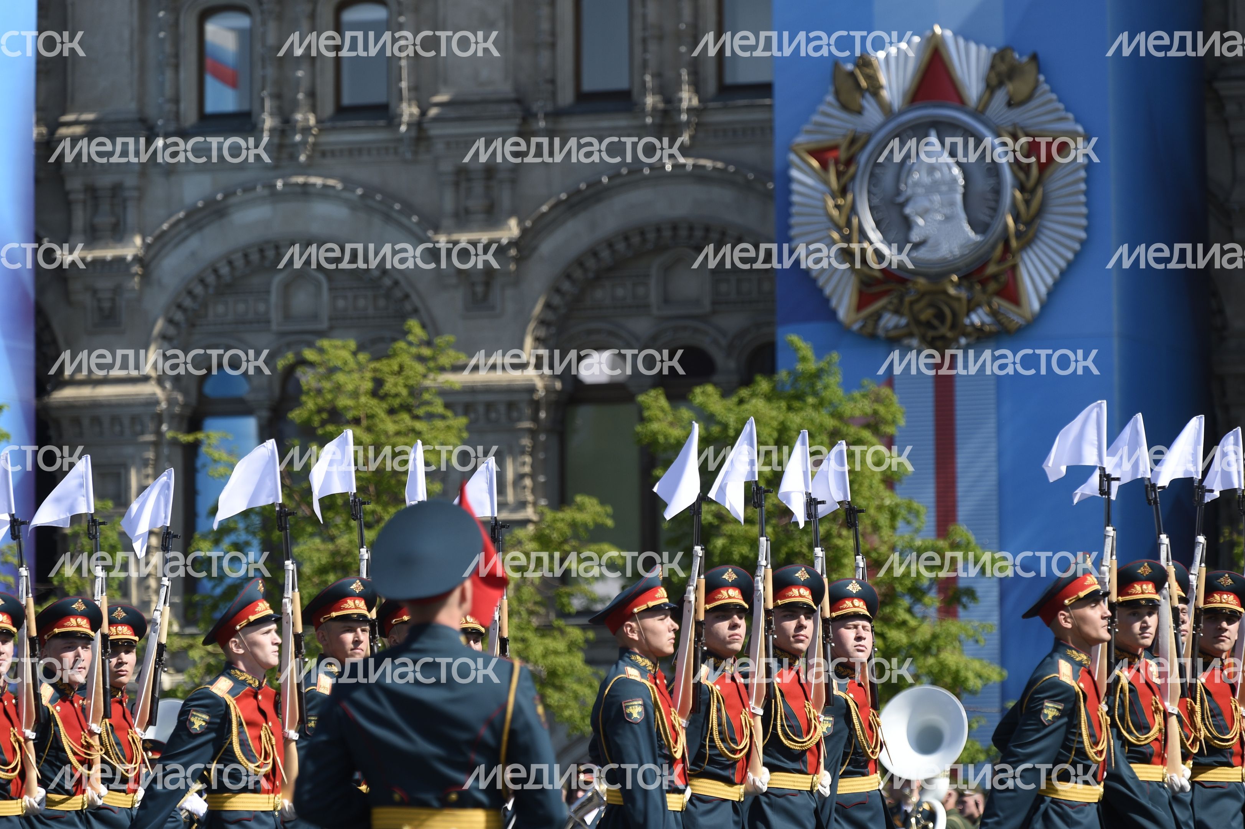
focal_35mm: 220
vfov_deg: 6.2
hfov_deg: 9.4
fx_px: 7604
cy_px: 414
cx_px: 622
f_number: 6.3
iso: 400
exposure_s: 1/1600
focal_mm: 220
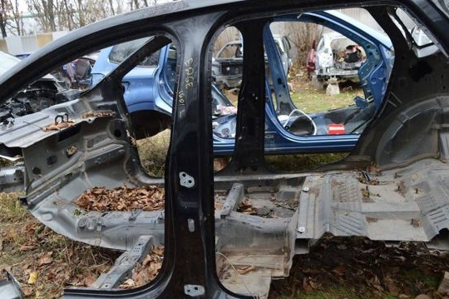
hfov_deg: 58.8
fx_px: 399
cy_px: 167
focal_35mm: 32
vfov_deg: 41.0
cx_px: 218
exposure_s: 1/125
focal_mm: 18
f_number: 5.6
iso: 250
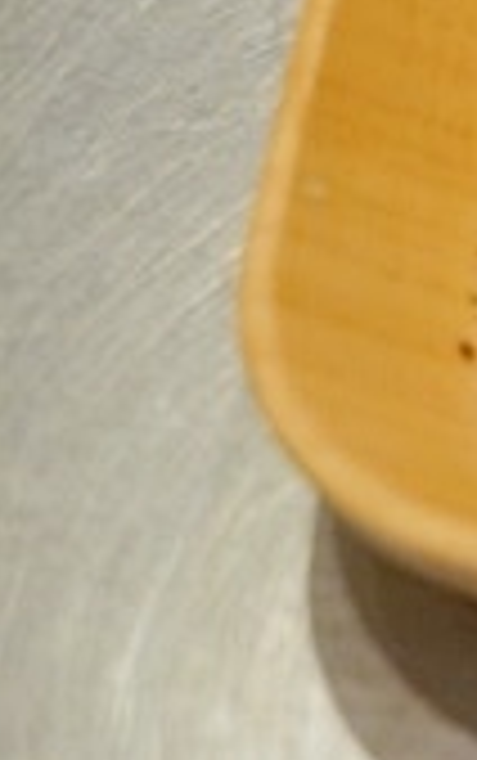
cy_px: -425
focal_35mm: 246
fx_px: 5104
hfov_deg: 4.9
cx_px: 1719
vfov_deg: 8.3
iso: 250
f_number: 4
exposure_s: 1/60
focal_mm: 51
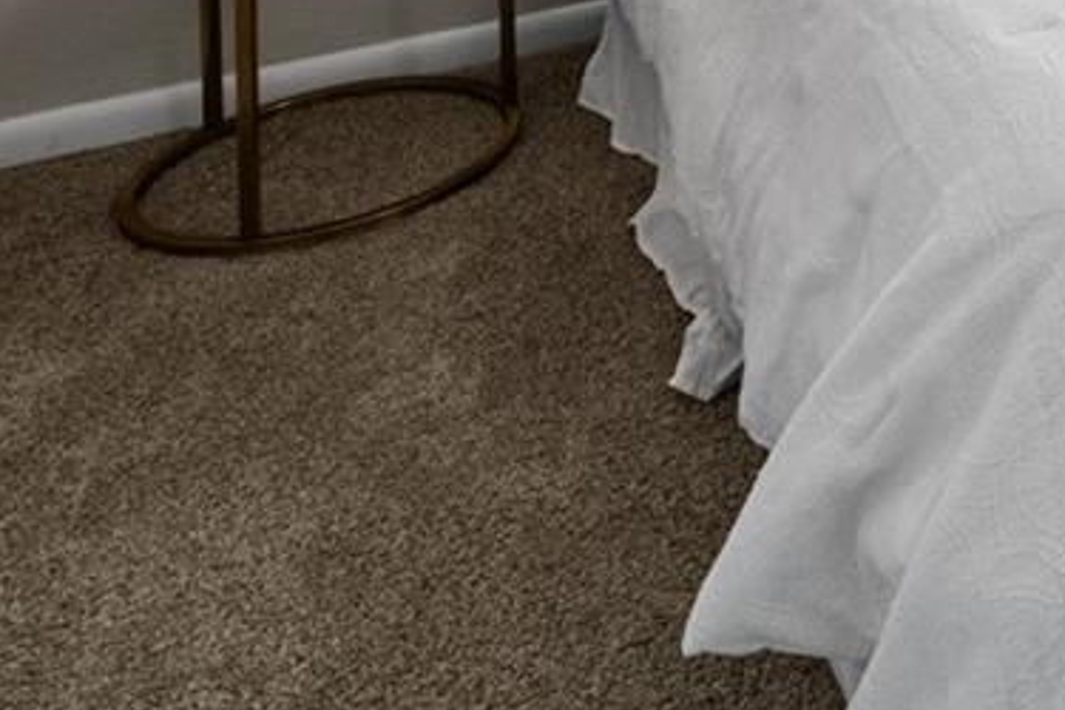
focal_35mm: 64
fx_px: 1893
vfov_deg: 16.0
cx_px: 1448
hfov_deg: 26.0
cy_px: -750
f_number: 8
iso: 500
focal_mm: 10
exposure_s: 1/5
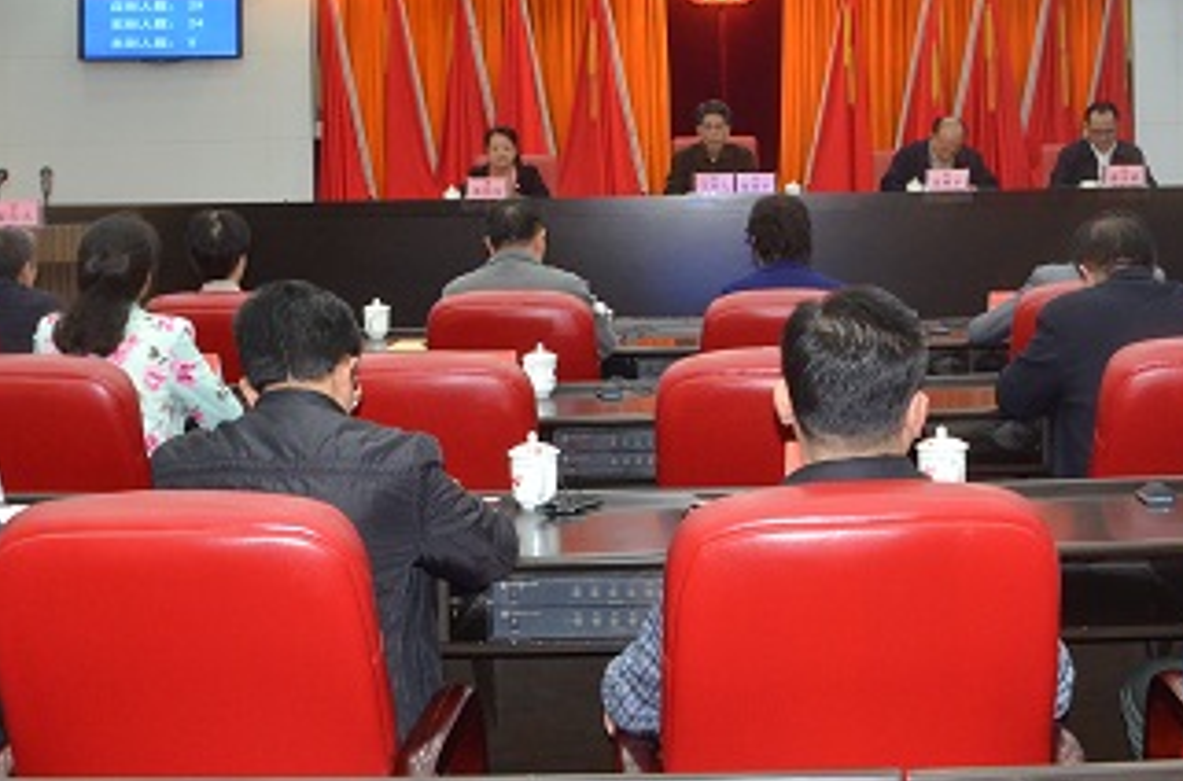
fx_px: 1931
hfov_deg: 33.9
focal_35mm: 59
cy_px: 127
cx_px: 748
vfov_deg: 22.5
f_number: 5.6
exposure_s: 1/80
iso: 1600
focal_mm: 21
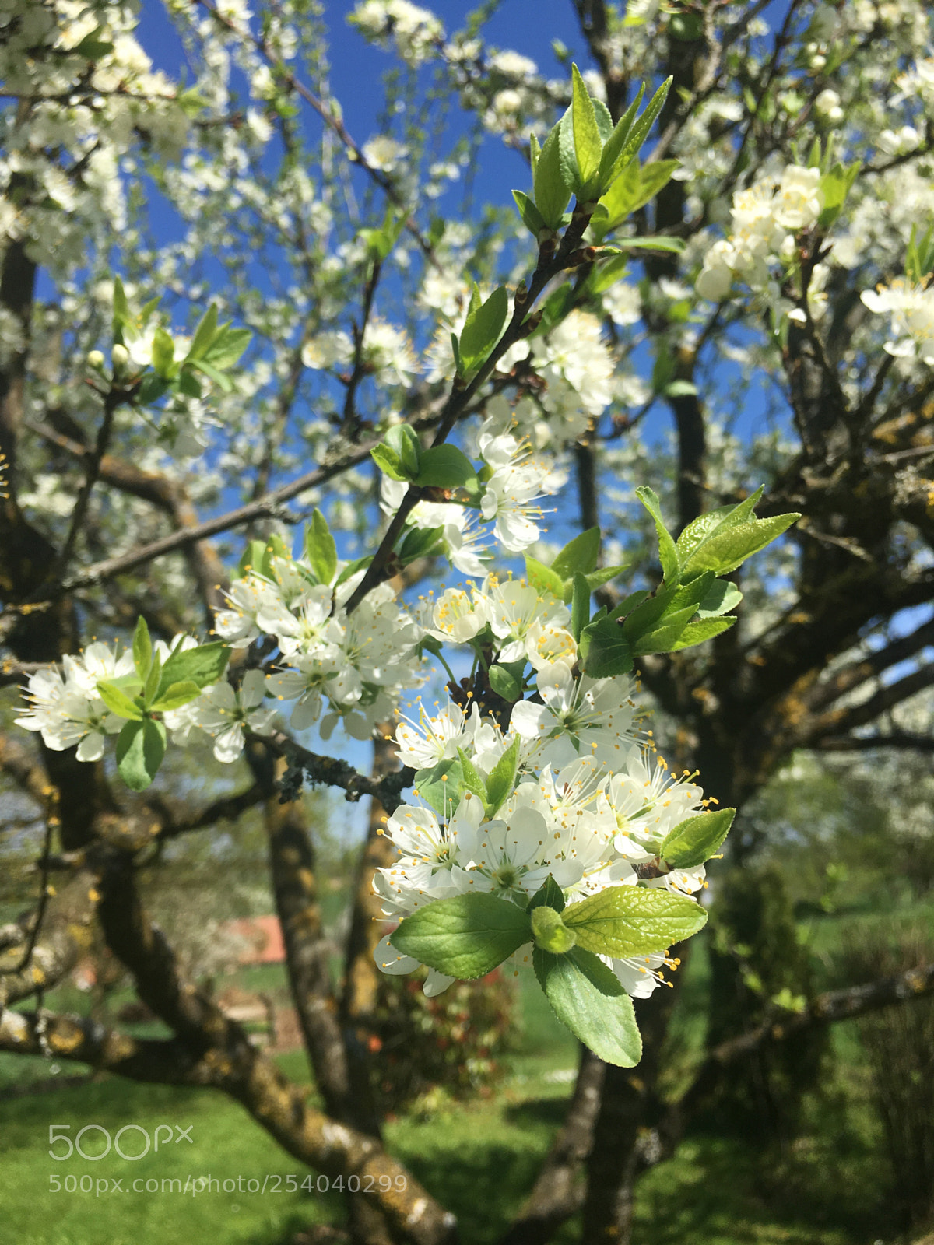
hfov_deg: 48.2
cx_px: 467
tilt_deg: +12.8
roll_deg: +2.0
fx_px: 1043
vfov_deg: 61.7
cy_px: 622
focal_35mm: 29
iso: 25
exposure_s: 1/1789
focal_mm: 4.15
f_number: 2.2
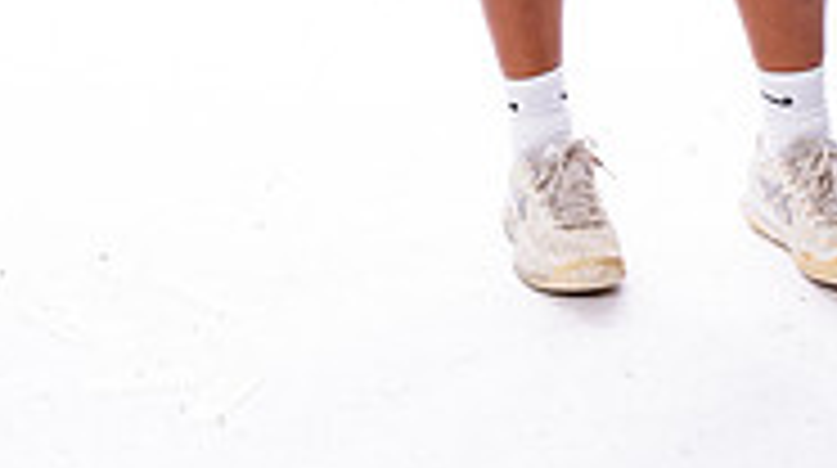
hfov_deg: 13.9
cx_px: 508
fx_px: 3435
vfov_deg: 7.4
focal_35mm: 155
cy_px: -518
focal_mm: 61
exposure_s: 1/250
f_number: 8
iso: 400
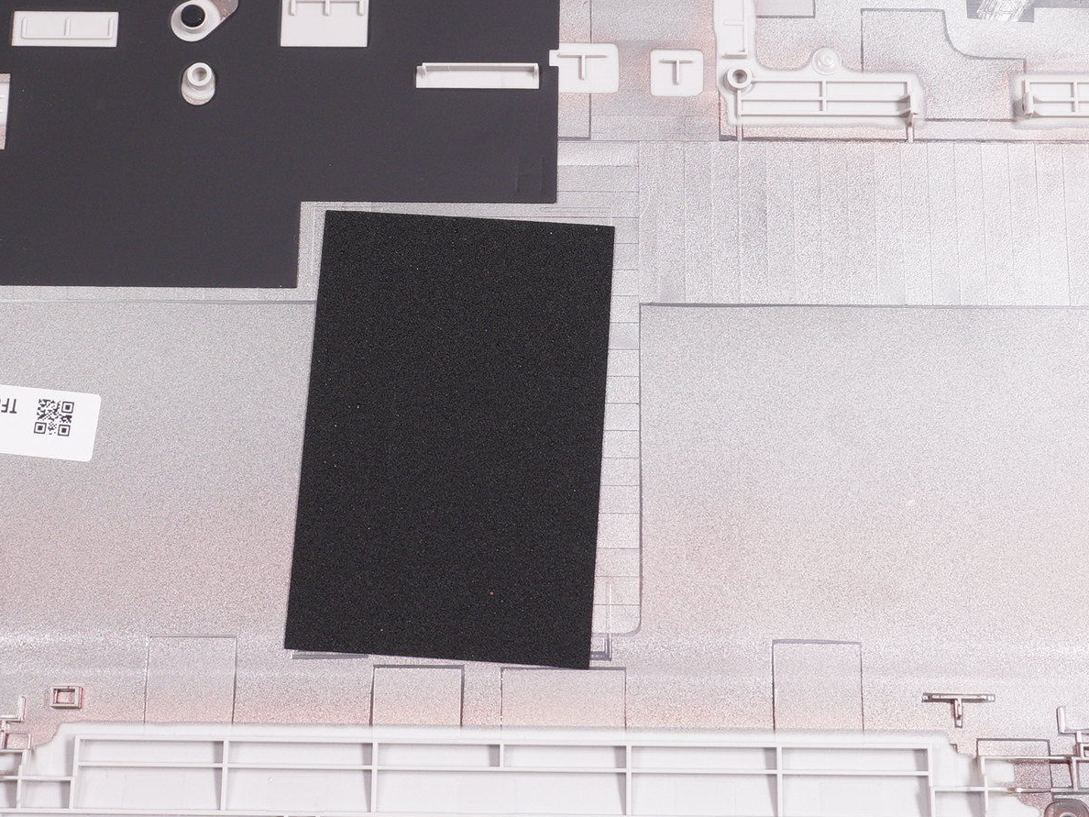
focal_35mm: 73
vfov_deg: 20.0
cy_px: 182
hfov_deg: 26.7
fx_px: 2297
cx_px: 532
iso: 400
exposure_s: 1/160
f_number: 5.6
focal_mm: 20
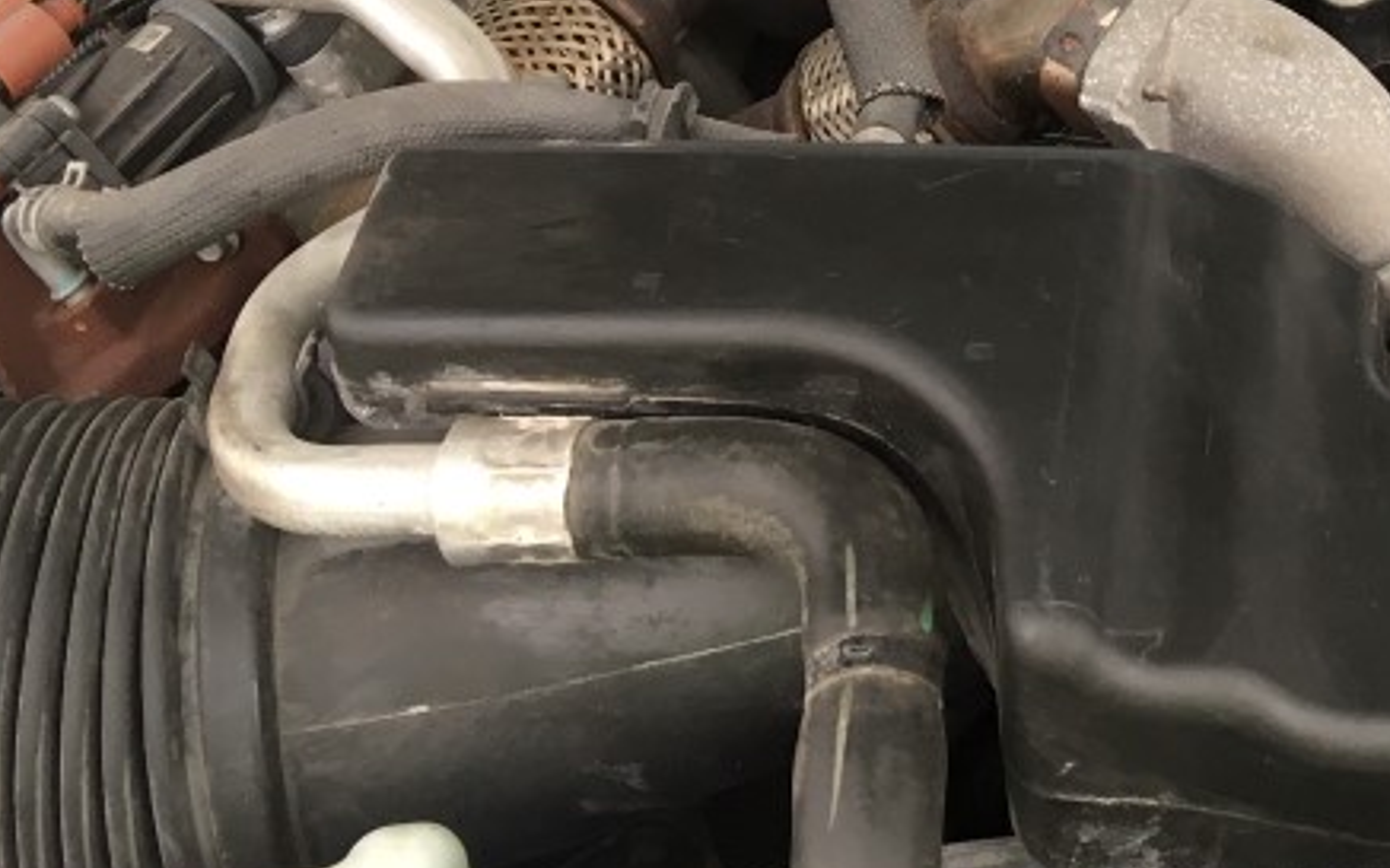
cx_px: 1279
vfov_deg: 17.4
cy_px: -105
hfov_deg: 27.5
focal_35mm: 72
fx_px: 2727
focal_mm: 4.15
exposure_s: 1/30
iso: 25
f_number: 2.2
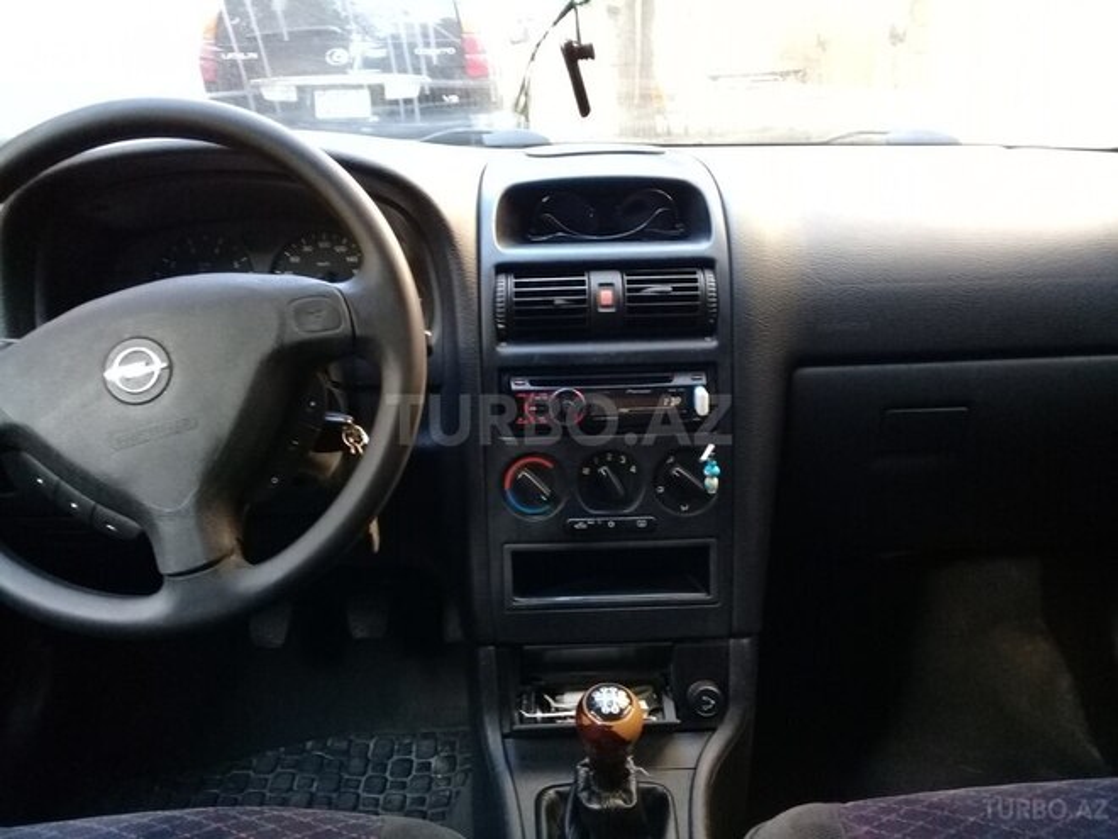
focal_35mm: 31
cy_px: 420
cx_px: 559
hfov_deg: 58.4
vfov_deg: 45.4
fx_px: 1001
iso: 200
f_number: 2.2
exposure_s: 1/33
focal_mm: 3.3
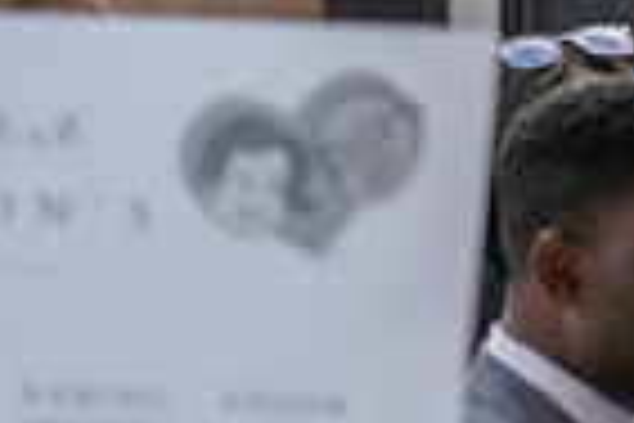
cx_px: 1219
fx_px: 5072
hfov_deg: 6.9
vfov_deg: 4.7
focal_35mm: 288
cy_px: -250
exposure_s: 1/2500
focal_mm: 70
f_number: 2.8
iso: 400
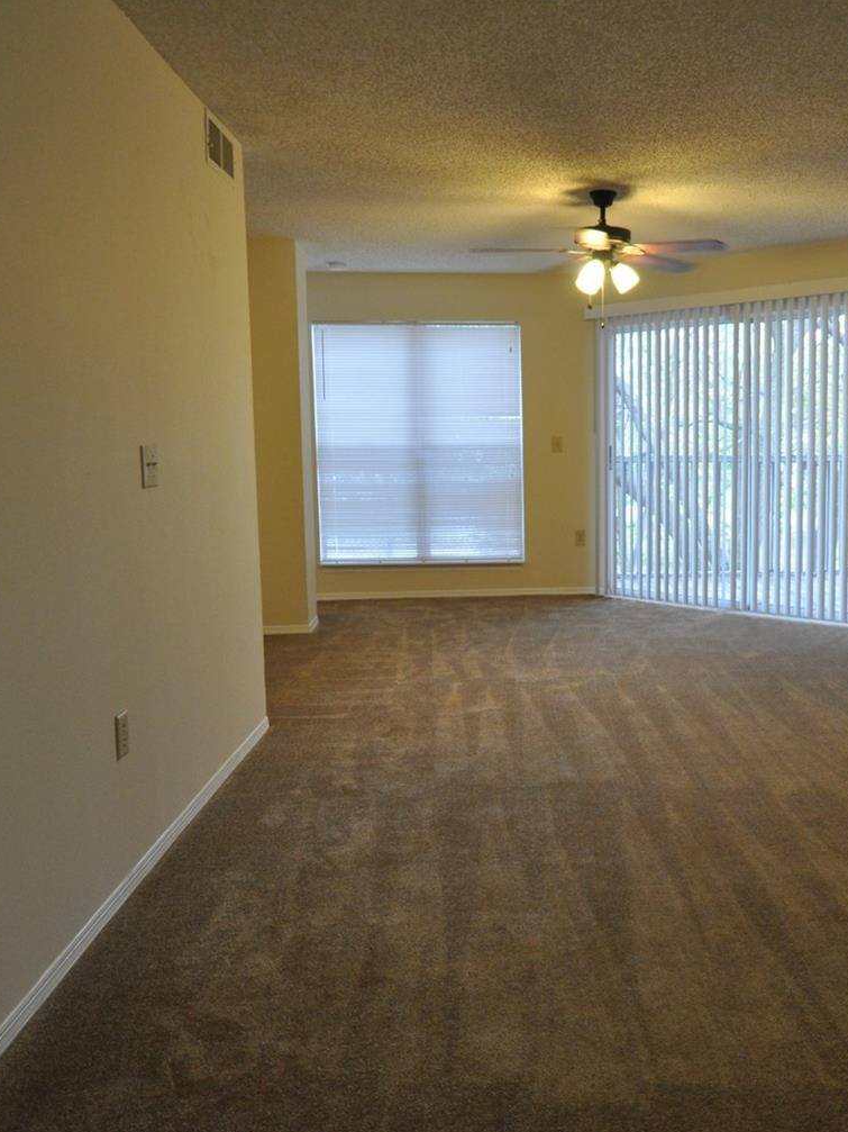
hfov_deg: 46.0
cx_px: 595
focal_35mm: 30
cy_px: 541
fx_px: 972
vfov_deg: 60.3
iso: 800
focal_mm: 13
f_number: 3.8
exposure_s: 1/60
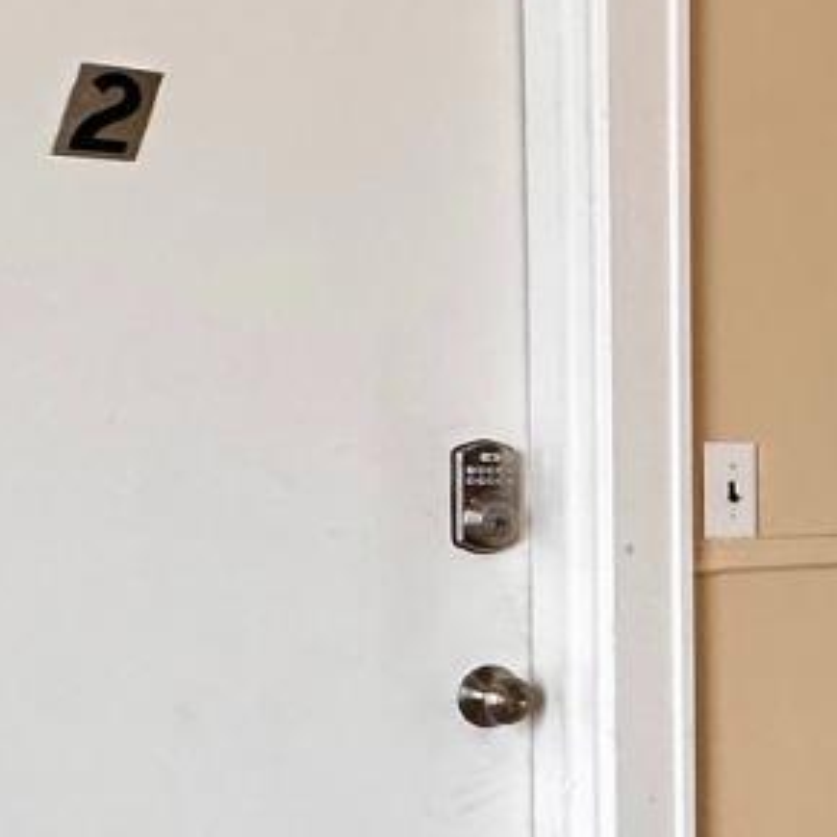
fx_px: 1751
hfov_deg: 21.6
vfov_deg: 26.7
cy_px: 570
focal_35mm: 64
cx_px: 1322
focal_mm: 2.22
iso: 250
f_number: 2.2
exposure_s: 1/120
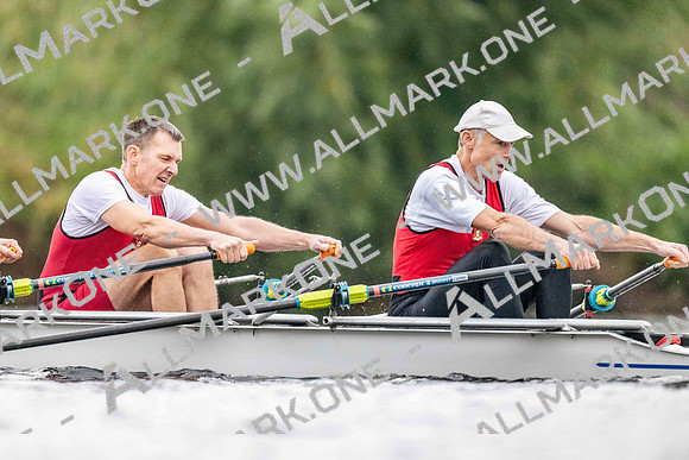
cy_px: 230
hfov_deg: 3.4
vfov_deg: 2.3
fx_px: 11485
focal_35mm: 600
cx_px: 344
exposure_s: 1/2500
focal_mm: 600
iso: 7200
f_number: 4
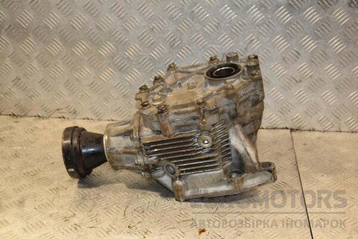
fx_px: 567
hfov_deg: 35.1
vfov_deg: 23.8
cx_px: 179
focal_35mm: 57
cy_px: 120
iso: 800
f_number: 5
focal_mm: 38
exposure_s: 1/160
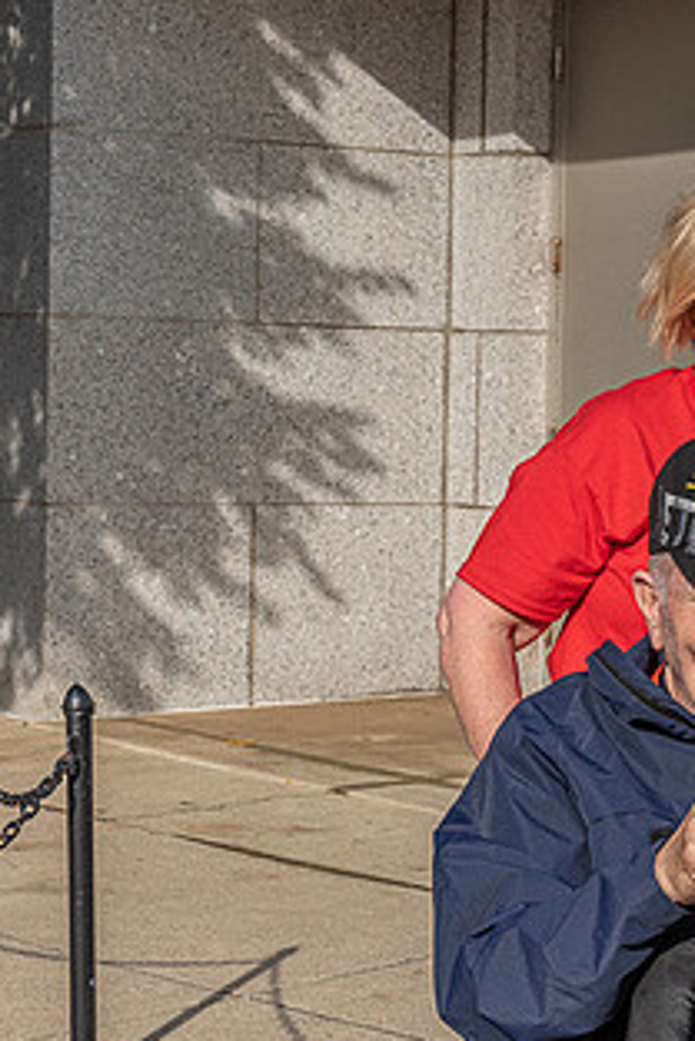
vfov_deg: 20.0
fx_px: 2950
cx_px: 781
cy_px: 584
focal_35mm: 102
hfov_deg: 13.2
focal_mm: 55
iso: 500
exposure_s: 1/500
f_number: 11
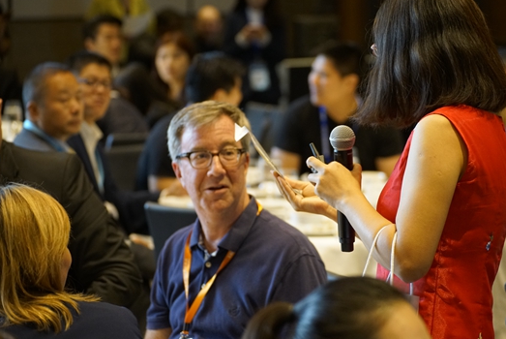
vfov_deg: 9.2
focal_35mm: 149
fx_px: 2097
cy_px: 174
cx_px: 308
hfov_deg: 13.8
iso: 3200
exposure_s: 1/200
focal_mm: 120
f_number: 4.5
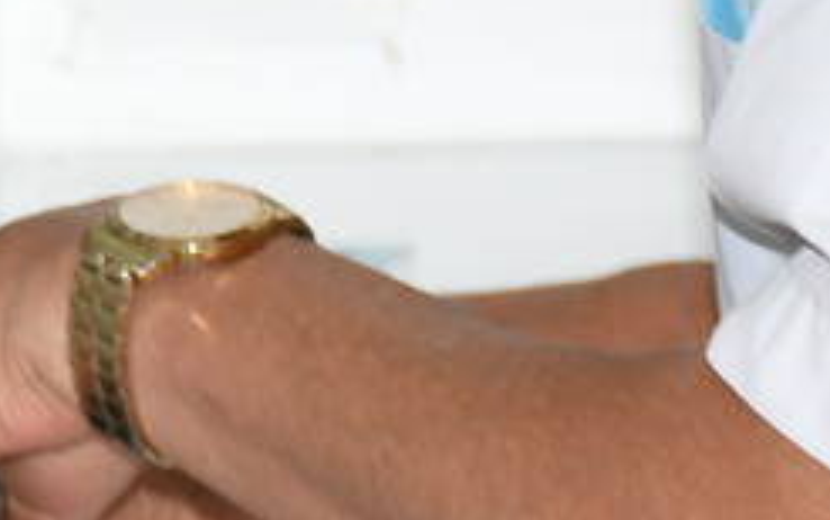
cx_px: -378
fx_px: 7974
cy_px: -517
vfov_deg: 3.7
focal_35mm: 352
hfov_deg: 5.9
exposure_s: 1/200
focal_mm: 35
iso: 250
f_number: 4.2
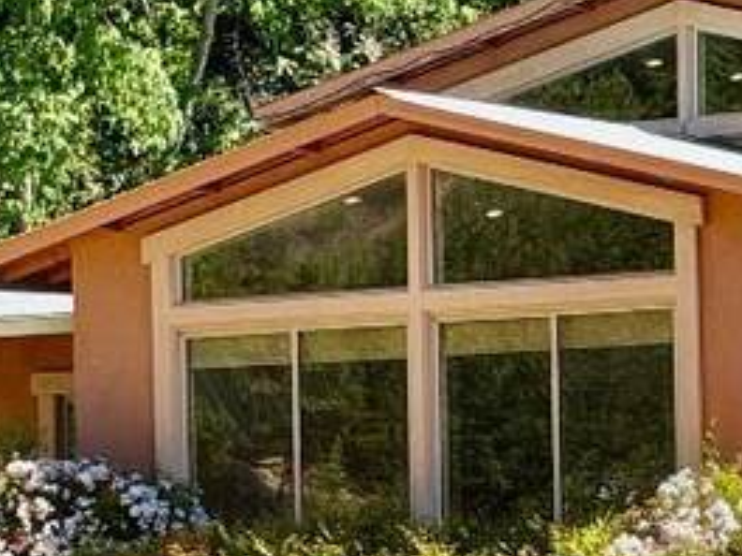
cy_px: 553
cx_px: 835
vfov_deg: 6.4
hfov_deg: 8.4
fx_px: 4994
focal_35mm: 233
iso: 64
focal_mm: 6.76
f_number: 1.78
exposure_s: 1/2865
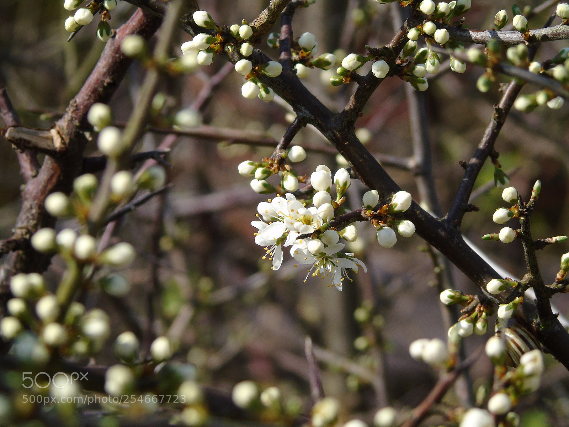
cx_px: 284
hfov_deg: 8.1
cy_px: 214
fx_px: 3994
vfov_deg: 6.1
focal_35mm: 243
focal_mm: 43
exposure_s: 1/400
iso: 80
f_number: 4.9
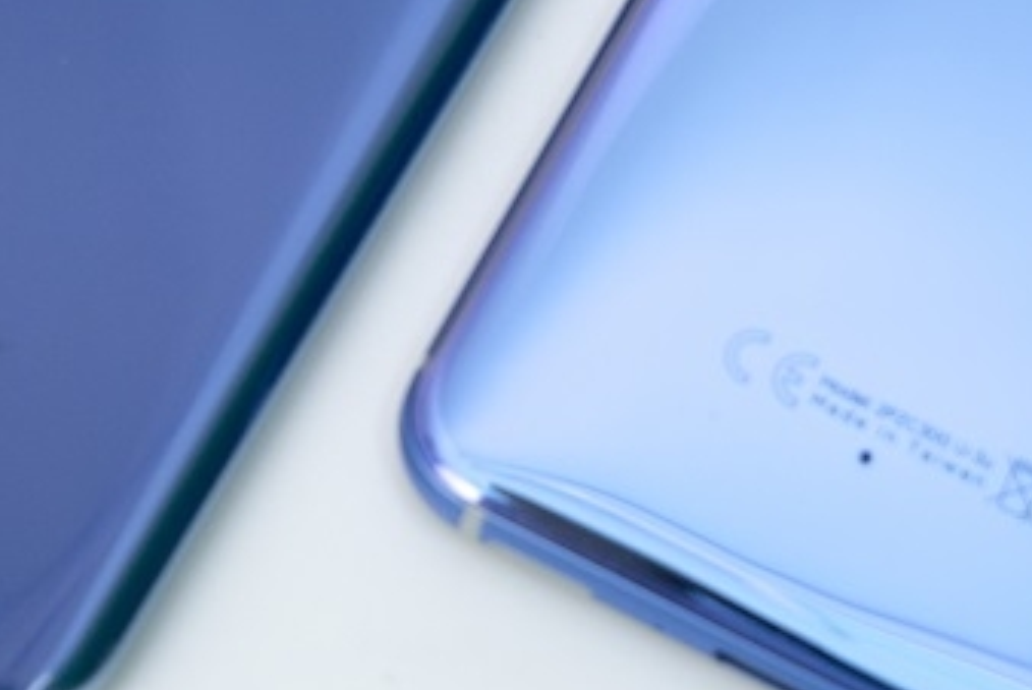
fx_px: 3500
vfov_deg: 11.2
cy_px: 15
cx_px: 586
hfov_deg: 16.8
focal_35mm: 122
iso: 500
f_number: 7.1
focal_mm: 43
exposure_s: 1/50
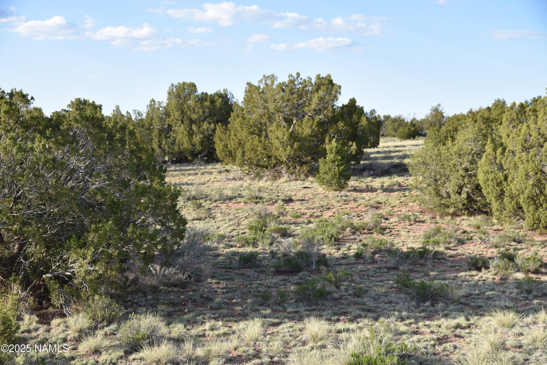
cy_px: 182
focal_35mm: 58
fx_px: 881
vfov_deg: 23.4
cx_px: 274
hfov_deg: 34.5
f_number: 6.3
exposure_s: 1/160
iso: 100
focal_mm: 58
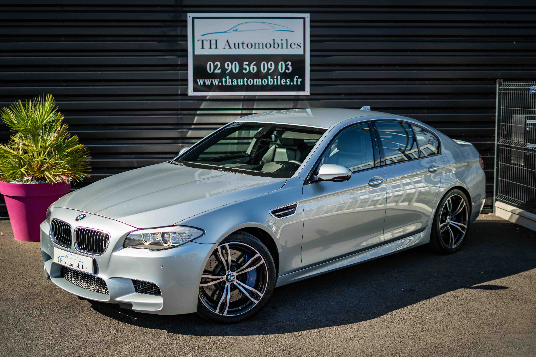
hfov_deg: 39.6
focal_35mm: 50
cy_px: 178
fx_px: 744
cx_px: 268
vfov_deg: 27.0
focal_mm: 50
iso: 100
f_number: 1.8
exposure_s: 1/2000
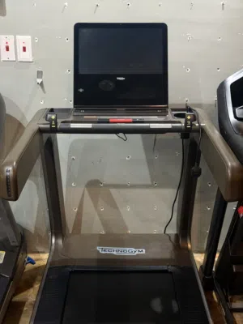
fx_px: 449
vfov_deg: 39.7
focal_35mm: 48
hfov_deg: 30.3
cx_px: 122
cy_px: 162
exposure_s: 1/40
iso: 200
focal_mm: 6.76
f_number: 1.78
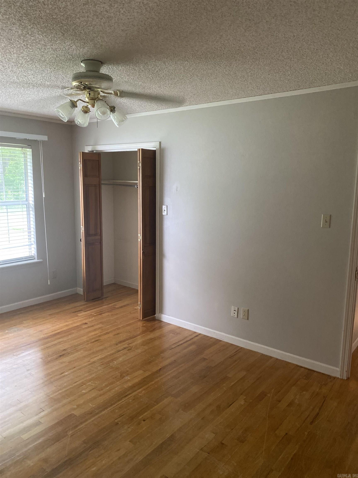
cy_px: 239
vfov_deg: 67.3
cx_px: 179
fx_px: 359
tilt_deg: -8.6
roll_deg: +1.0
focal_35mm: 26
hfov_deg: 53.1
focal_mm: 4.25
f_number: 1.8
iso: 320
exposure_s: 1/40
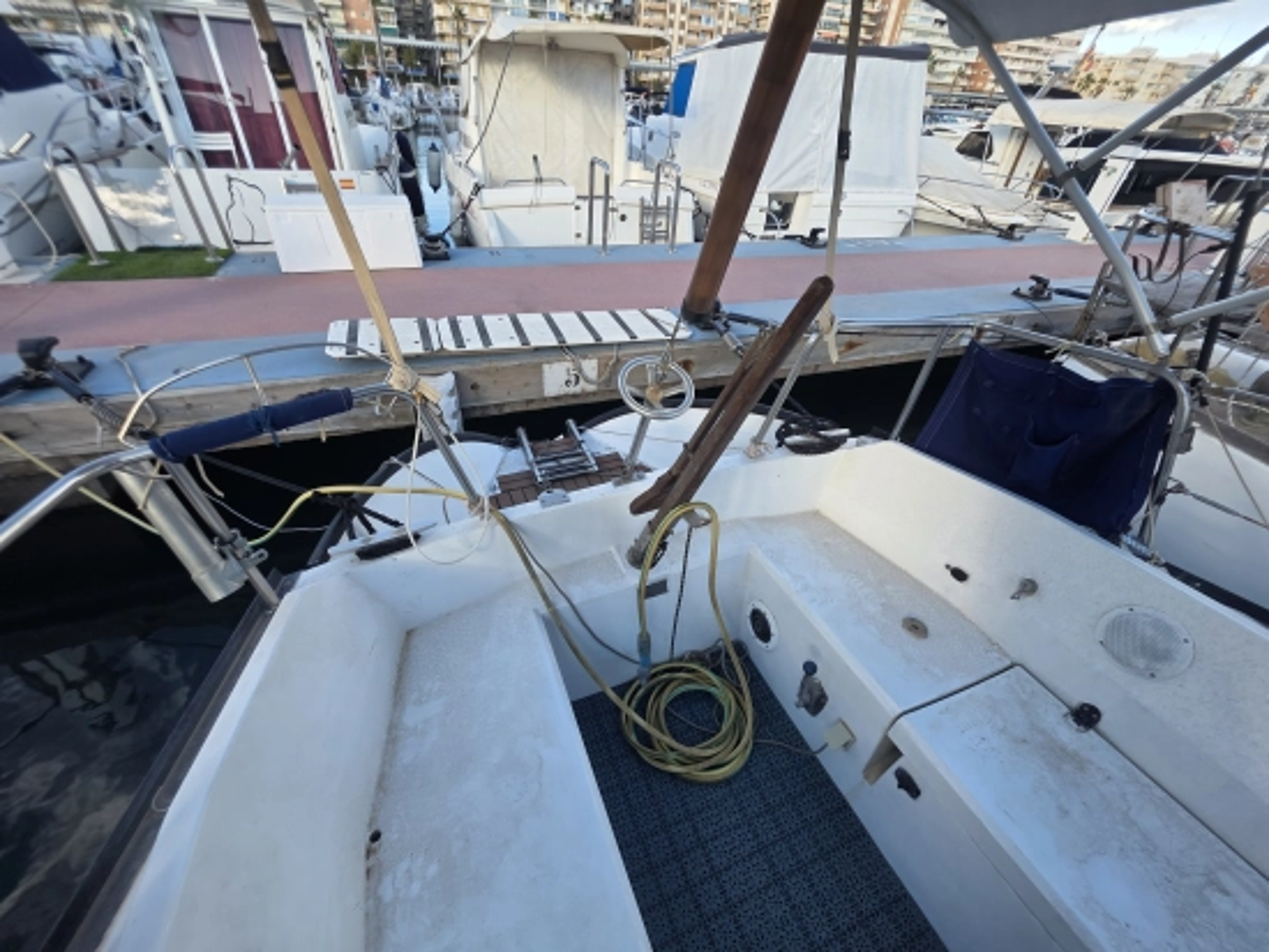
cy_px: 476
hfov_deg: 106.2
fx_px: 477
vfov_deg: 90.0
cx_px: 634
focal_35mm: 13
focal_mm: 2.2
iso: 40
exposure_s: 1/313
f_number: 1.9
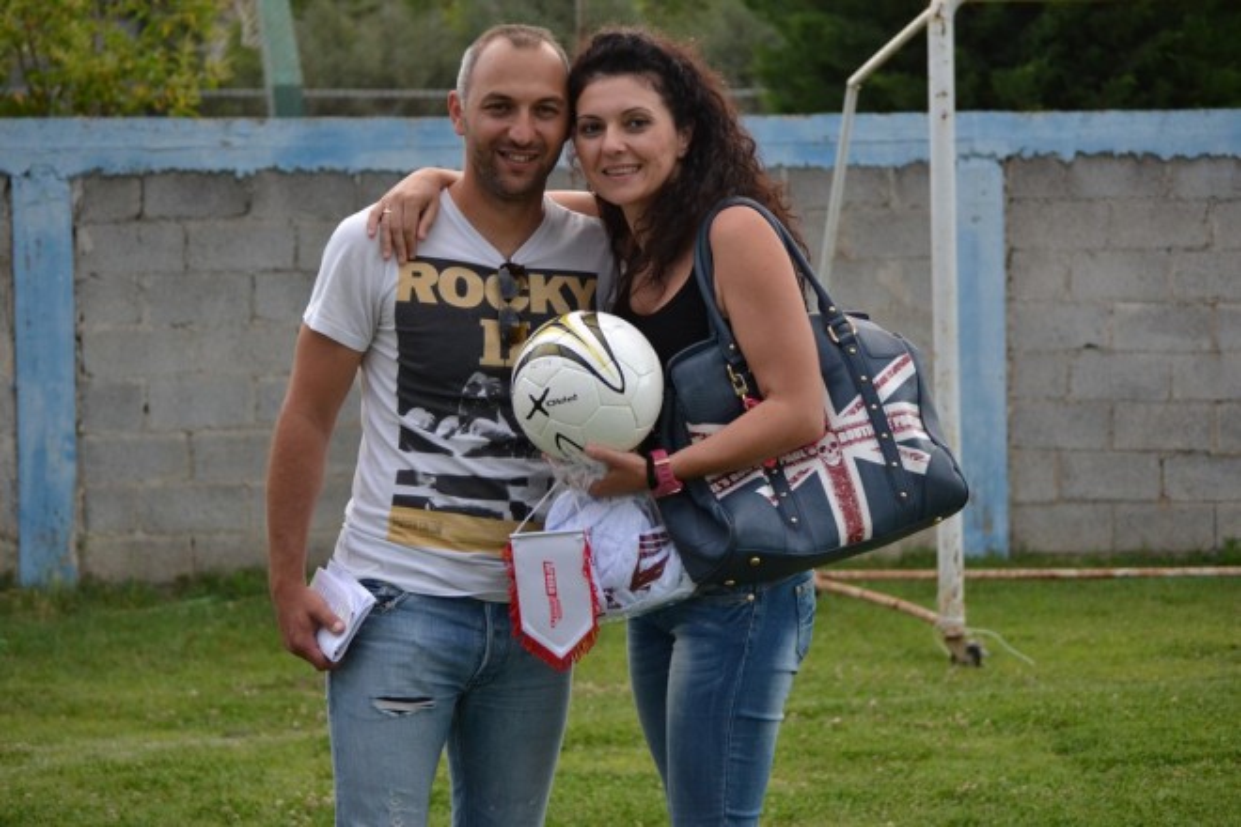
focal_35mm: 108
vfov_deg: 12.7
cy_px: 414
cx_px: 620
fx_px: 3723
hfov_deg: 18.9
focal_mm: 72
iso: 1600
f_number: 4.2
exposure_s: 1/500
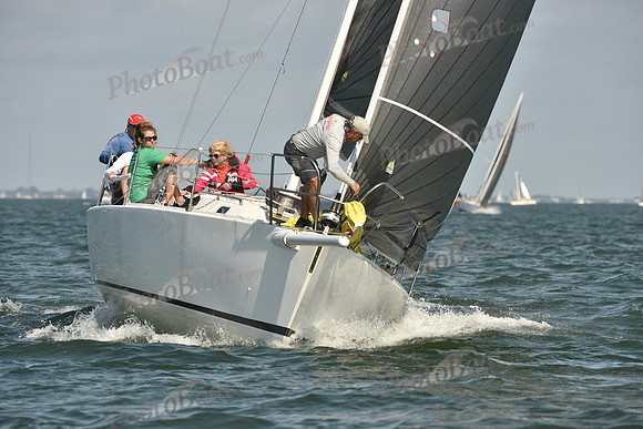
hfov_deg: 5.2
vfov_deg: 3.4
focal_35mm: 400
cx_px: 322
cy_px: 214
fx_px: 7146
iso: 400
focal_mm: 400
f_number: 9
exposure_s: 1/1250
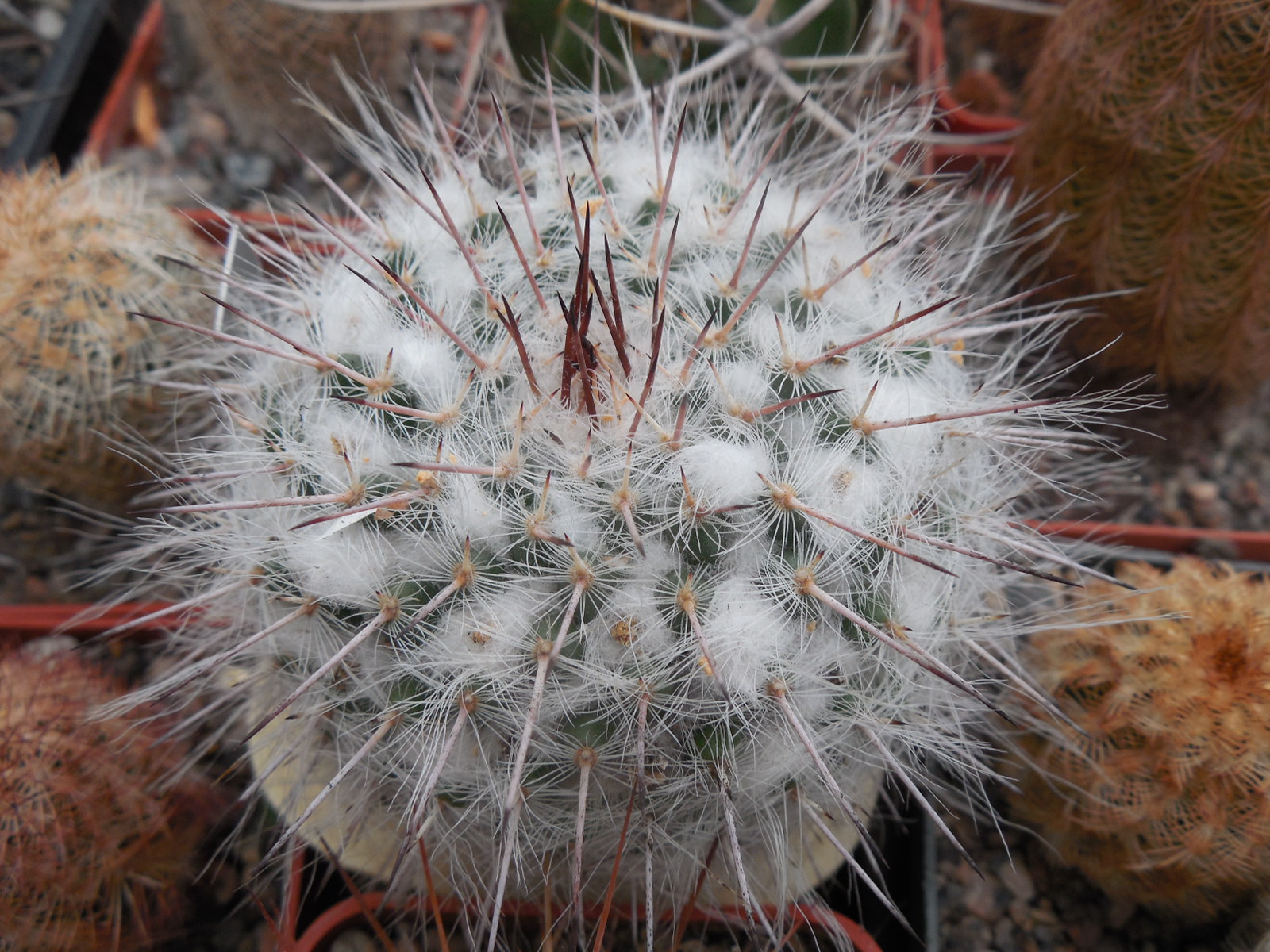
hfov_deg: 58.4
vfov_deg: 45.4
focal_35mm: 31
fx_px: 1137
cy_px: 476
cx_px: 635
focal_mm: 5.6
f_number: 3.6
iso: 125
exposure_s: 1/50
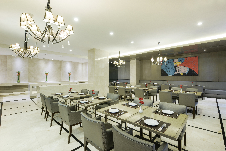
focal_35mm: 17
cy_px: 76
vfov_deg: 70.5
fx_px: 107
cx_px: 113
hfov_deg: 93.3
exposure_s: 4
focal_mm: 17
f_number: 14
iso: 400
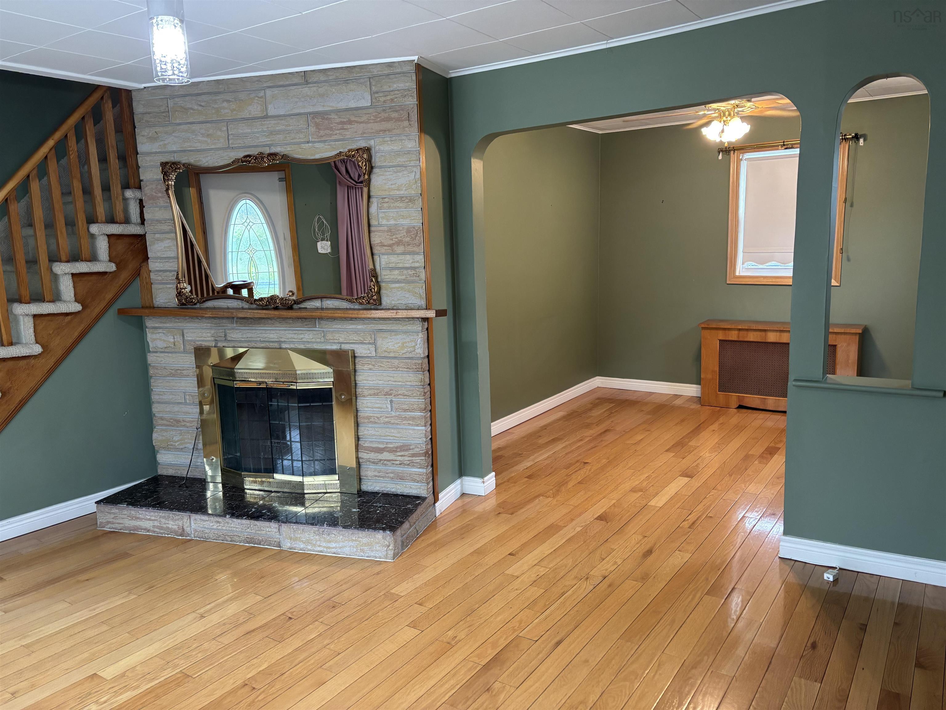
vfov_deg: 53.1
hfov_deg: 67.3
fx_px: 711
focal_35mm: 26
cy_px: 355
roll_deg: +1.3
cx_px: 473
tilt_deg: -9.4
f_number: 1.6
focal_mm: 5.96
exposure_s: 1/60
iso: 320
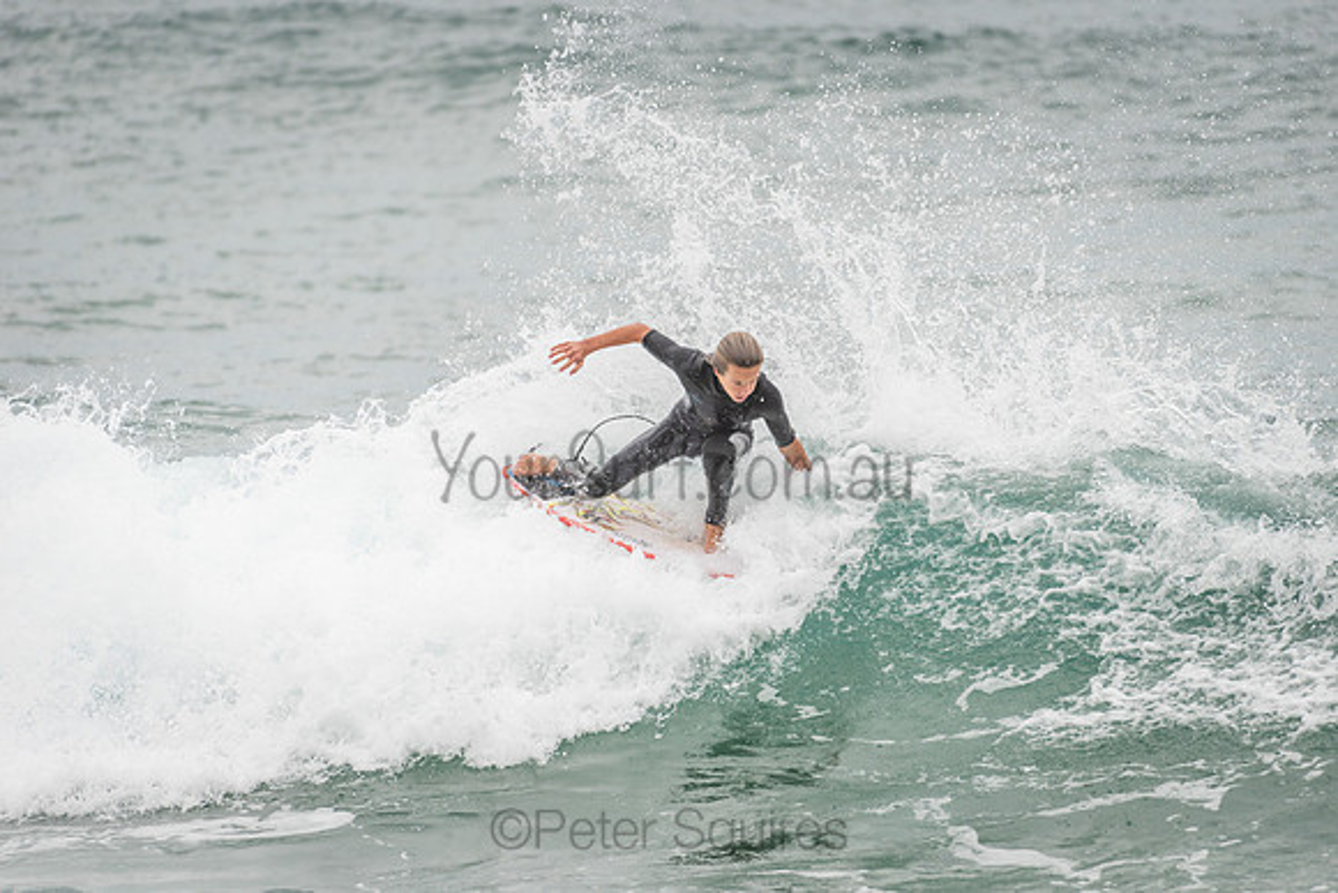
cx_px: 669
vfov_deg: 2.8
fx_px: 18587
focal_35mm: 500
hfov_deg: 4.1
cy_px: 446
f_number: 5.6
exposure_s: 1/2000
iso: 400
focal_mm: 500
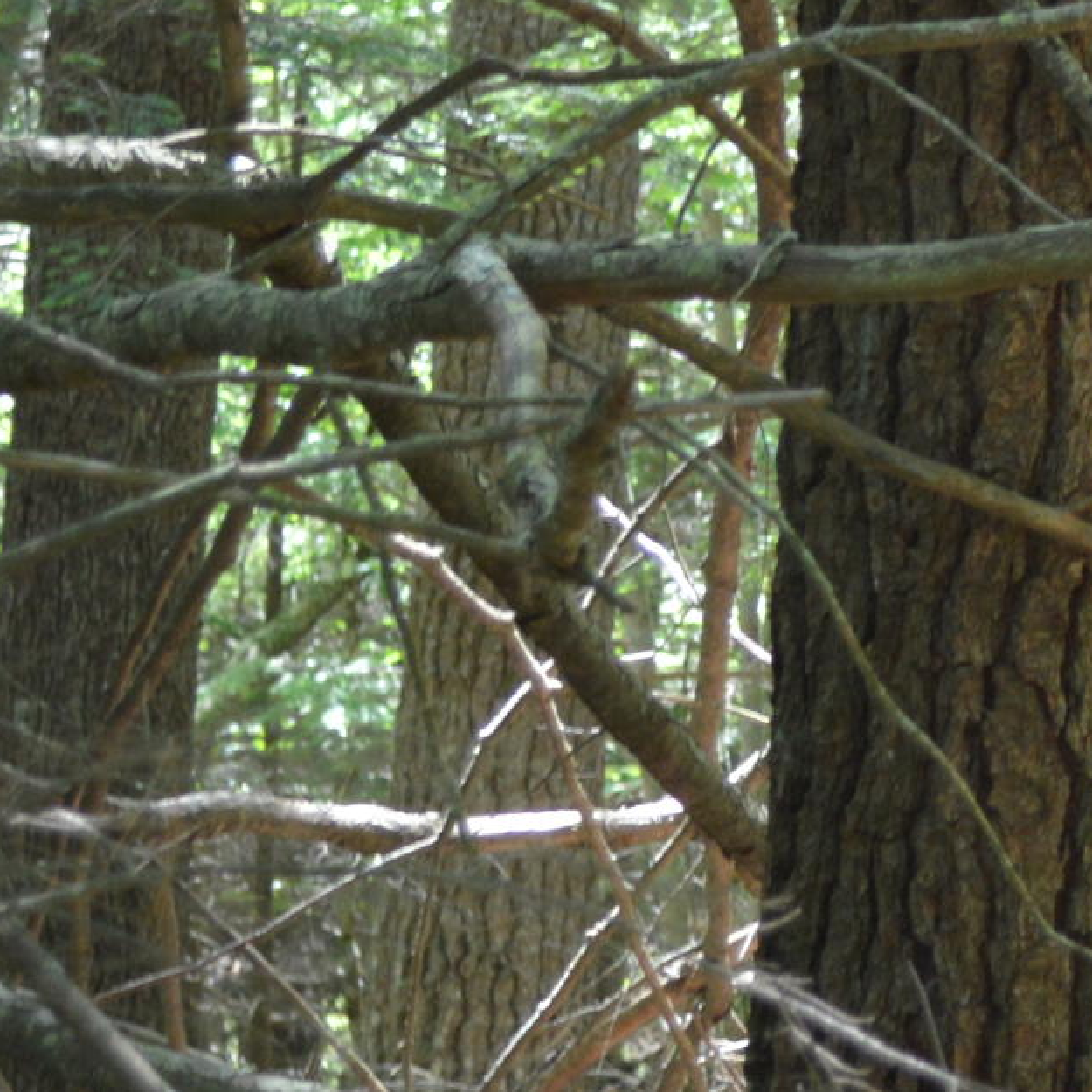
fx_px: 7852
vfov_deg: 8.0
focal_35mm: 220
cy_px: 494
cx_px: 2084
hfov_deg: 7.7
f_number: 5
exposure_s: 1/60
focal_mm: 36
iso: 400
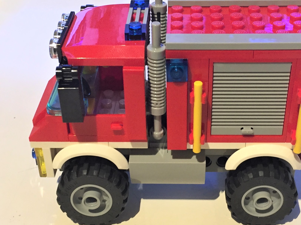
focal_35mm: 44
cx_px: 171
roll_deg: -0.4
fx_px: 382
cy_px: 110
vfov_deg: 32.9
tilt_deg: -33.8
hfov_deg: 42.9
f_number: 2.2
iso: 160
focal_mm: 4.15
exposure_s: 1/33
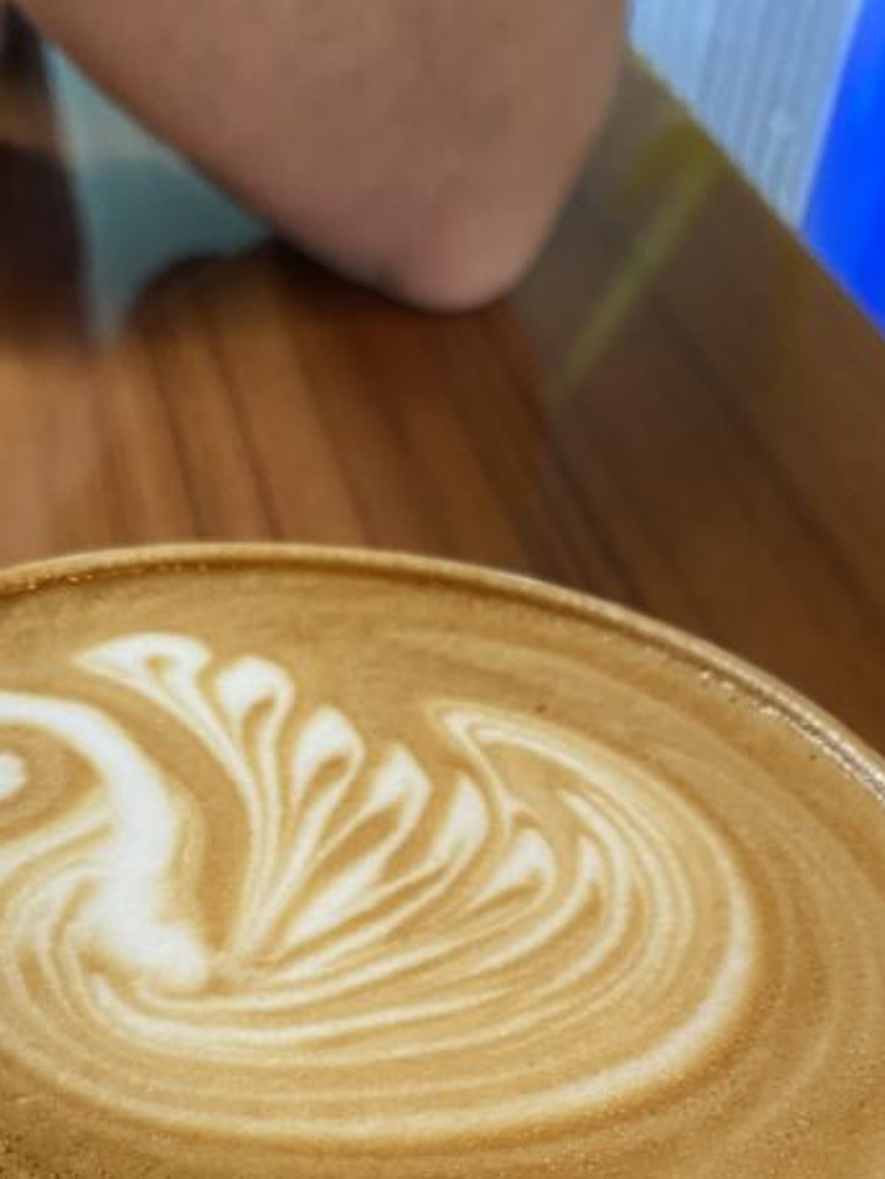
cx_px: 108
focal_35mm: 56
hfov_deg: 25.4
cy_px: 1153
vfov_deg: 31.9
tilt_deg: -42.8
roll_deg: -5.3
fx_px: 1908
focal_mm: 4.25
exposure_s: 1/60
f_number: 1.8
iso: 160
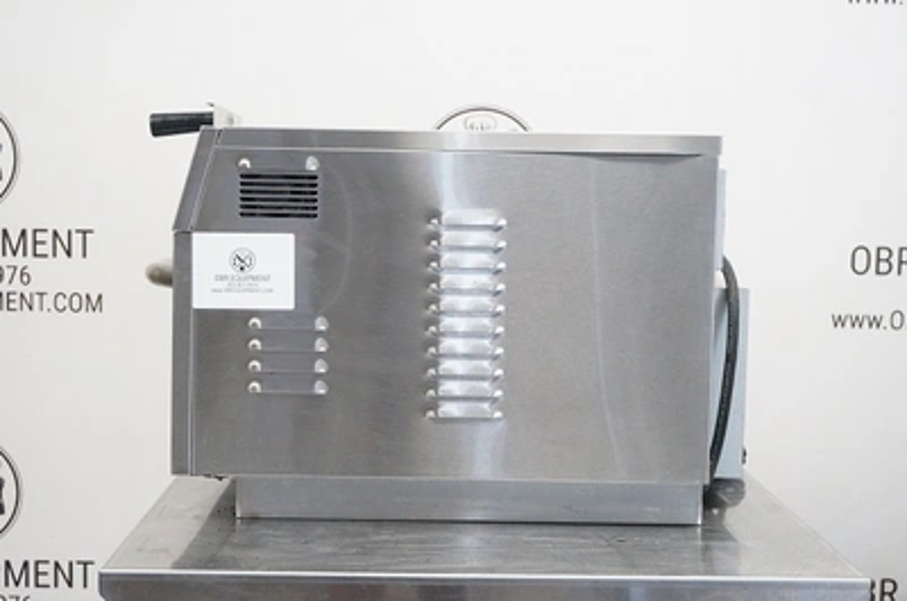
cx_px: 454
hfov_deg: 36.9
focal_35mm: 54
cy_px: 300
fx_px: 1358
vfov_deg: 25.0
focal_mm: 36
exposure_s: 1/40
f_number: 6.3
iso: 3200
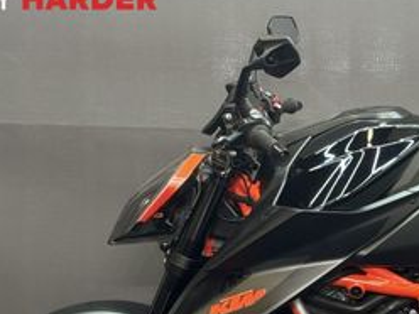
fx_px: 1501
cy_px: 273
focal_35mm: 124
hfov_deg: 15.6
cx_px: 427
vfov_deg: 11.9
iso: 160
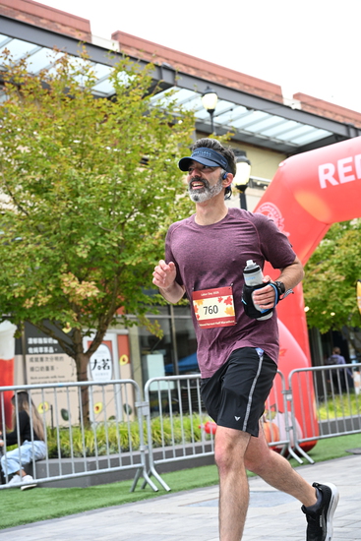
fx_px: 782
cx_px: 180
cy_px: 270
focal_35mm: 52
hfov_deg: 26.0
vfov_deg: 38.2
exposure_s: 1/640
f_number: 4
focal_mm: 52
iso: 2000
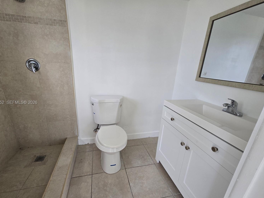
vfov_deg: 85.6
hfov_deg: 102.0
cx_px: 124
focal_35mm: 14
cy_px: 103
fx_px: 107
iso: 64
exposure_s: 1/60
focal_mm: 2.2
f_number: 2.2
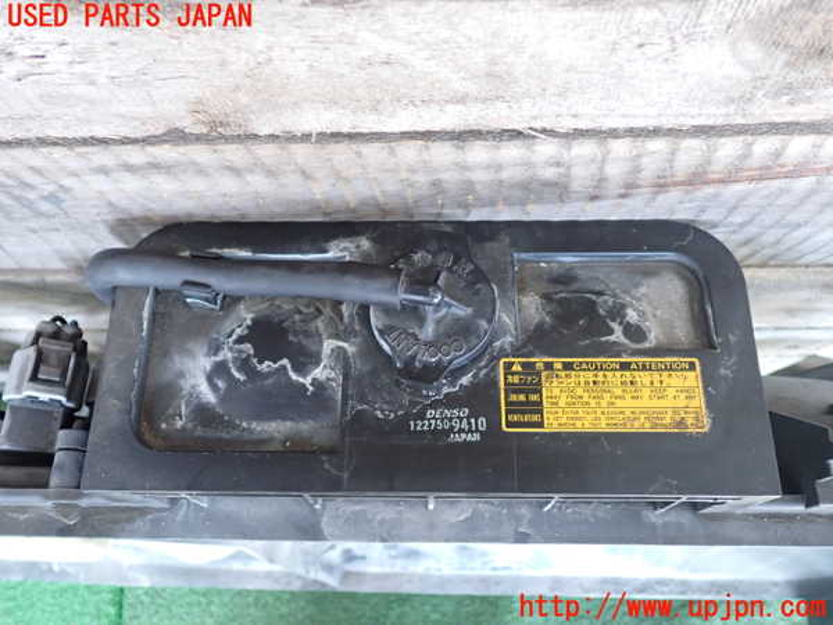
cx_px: 416
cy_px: 312
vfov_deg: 44.2
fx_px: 770
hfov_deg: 56.8
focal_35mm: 32
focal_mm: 5.79
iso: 320
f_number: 2.4
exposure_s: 1/30
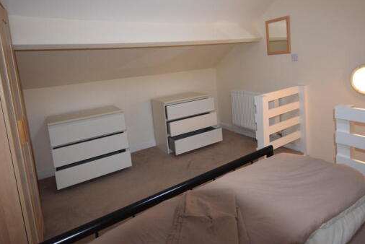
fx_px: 226
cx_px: 199
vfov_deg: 55.7
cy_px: 87
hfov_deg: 77.5
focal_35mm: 22
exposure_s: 1/60
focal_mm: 11.5
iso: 2000
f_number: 4.2
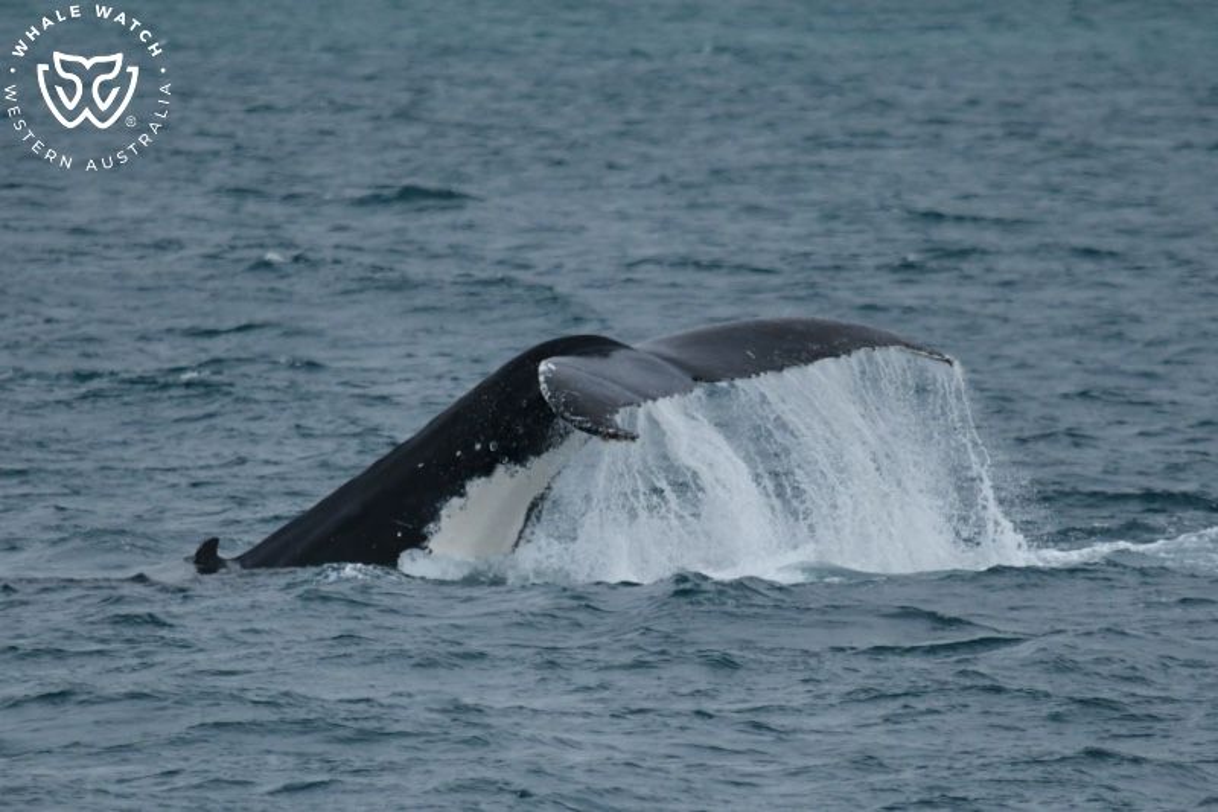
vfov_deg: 2.3
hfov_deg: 3.4
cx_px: 609
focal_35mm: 600
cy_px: 406
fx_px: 20295
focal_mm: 600
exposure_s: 1/8000
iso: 1800
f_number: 6.3
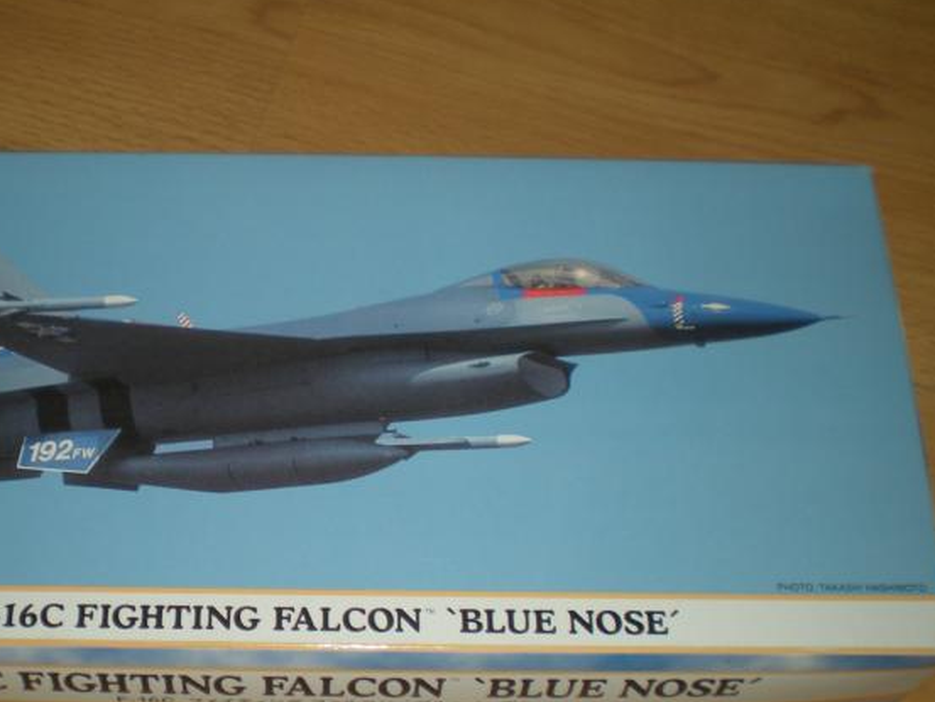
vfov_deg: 26.4
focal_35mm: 55
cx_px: 298
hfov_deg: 34.5
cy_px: 457
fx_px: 1486
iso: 64
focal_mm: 6.3
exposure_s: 1/30
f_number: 3.1
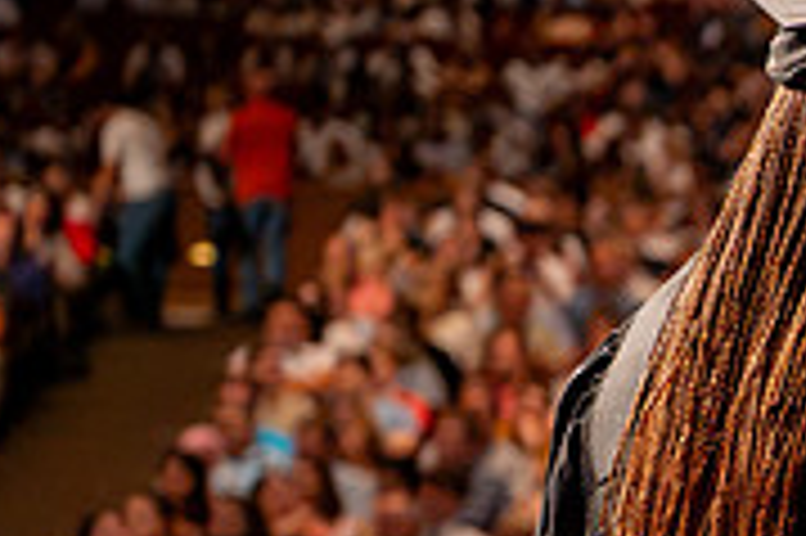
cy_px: 602
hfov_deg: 8.3
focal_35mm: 241
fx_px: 5391
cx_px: 1298
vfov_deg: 5.7
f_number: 2.8
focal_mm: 57
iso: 2000
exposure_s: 1/400
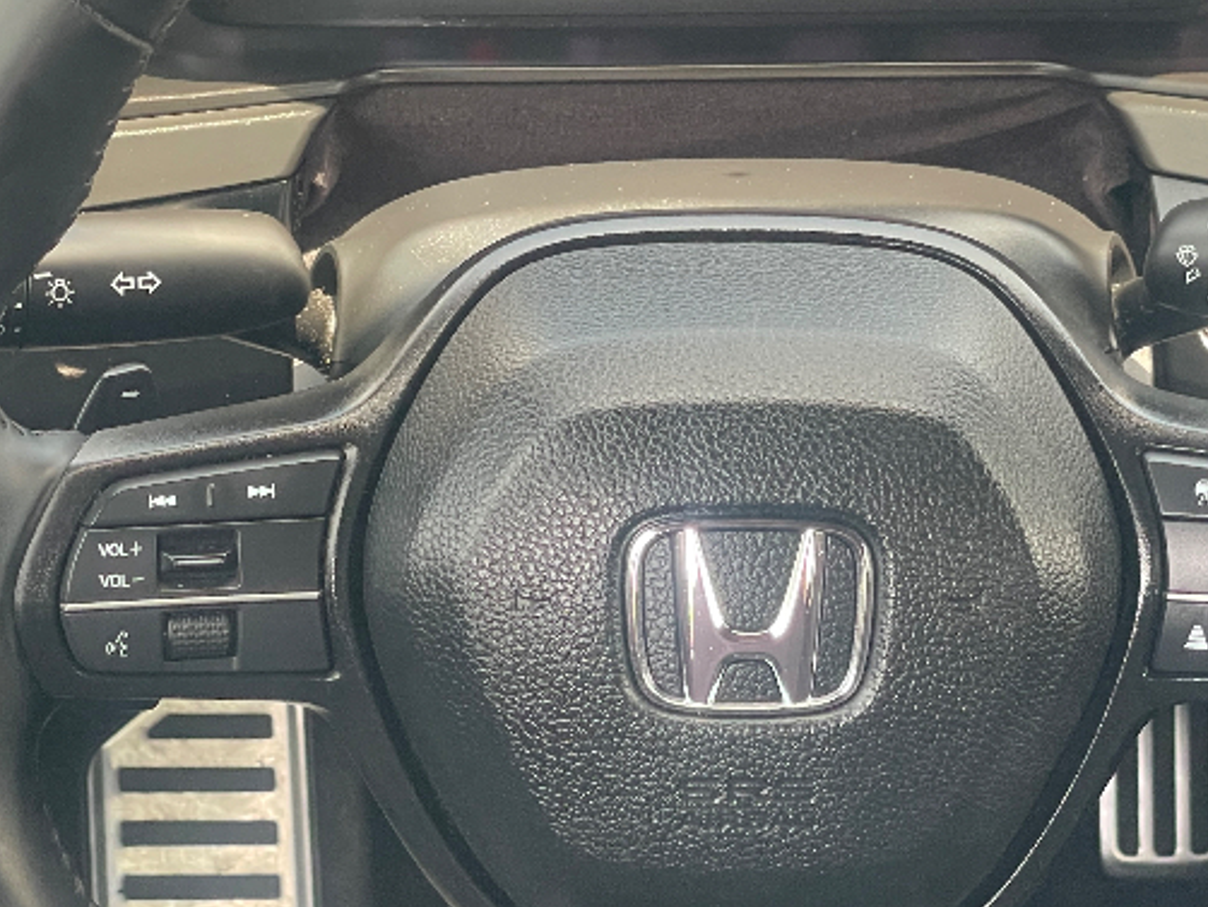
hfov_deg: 18.5
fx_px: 3701
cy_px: 520
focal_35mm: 106
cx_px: 746
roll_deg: -0.8
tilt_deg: -30.8
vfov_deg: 14.0
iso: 200
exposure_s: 1/60
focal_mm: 6
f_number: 2
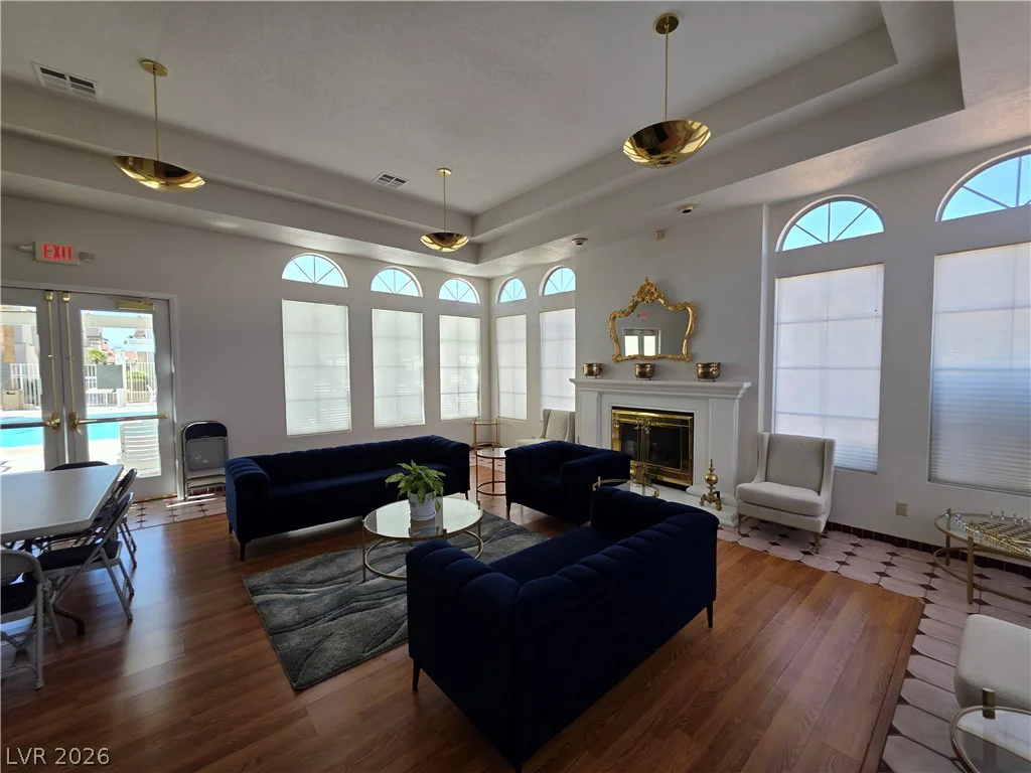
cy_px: 386
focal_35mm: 13
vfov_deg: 89.9
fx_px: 387
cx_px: 516
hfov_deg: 106.2
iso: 25
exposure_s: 1/120
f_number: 1.9
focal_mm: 2.2
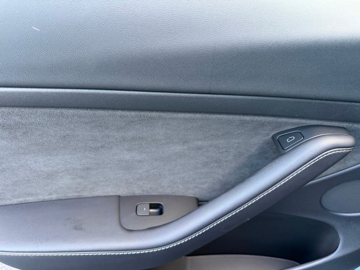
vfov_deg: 56.8
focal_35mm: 24
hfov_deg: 71.6
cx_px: 180
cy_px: 135
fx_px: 250
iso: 160
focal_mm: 6.76
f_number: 1.78
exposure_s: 1/121
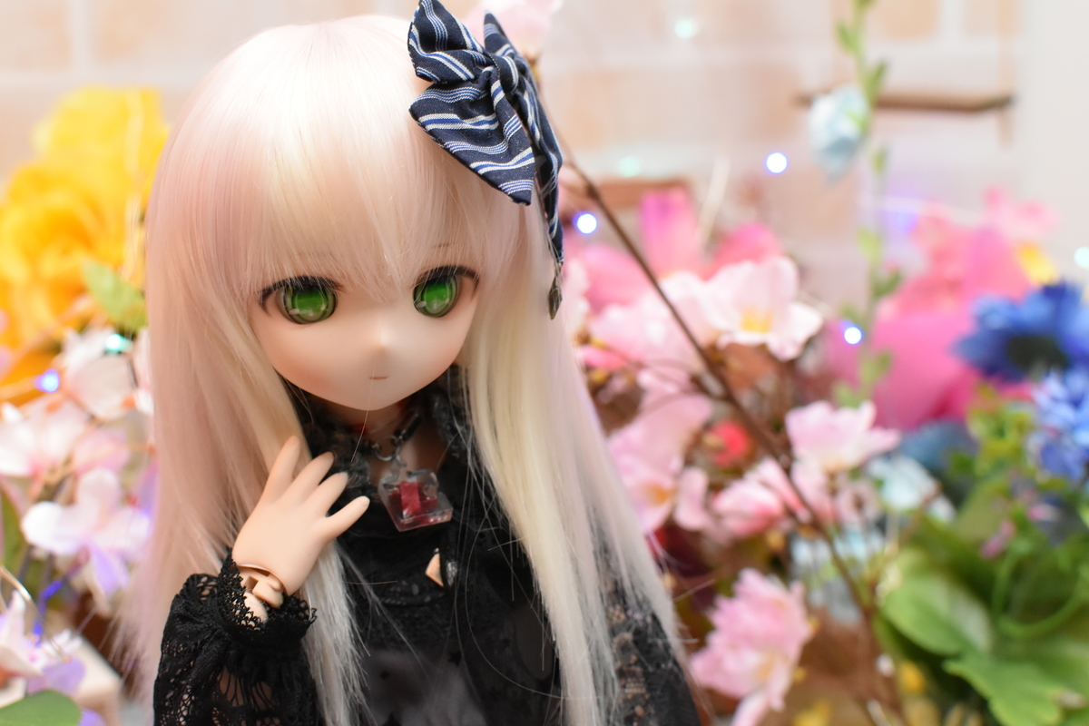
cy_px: 363
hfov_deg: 37.9
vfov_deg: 25.8
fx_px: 1588
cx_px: 544
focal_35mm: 52
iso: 3200
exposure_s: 1/100
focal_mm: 35
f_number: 4
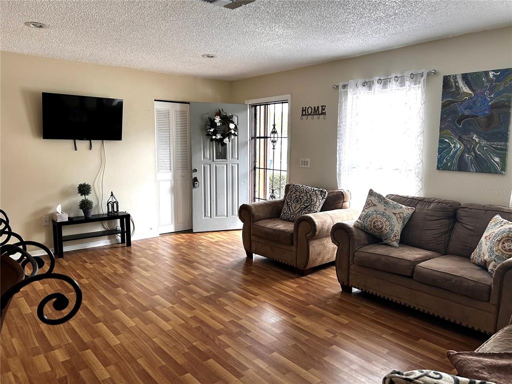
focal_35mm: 26
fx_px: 385
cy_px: 192
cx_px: 256
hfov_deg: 67.3
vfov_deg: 53.1
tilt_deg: -7.1
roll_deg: -0.3
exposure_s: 1/60
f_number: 1.5
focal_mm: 5.7
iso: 125
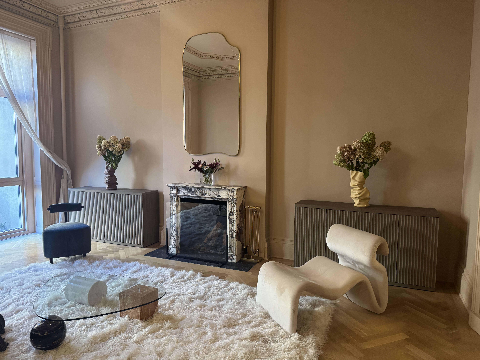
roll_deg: -0.7
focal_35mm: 24
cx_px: 240
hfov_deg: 71.6
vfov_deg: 56.8
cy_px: 180
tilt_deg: -5.3
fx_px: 333
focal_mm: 6.76
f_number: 1.78
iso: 500
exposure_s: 1/60
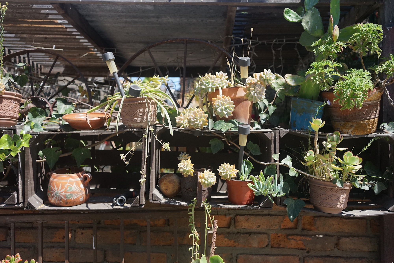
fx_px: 383
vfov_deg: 37.8
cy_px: 132
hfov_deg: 54.4
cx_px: 197
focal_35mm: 35
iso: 1250
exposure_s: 1/2000
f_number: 4
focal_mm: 35
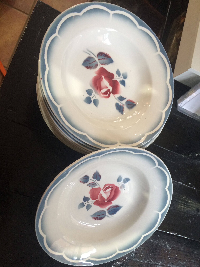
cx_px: 100
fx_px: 223
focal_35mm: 29
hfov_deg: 48.2
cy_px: 134
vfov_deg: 61.7
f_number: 2.2
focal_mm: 4.15
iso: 64
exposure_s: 1/33
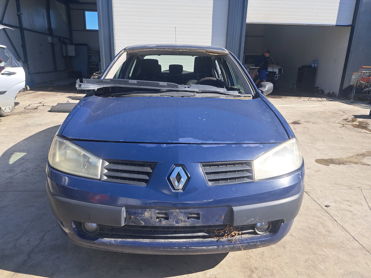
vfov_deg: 56.8
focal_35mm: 24
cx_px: 186
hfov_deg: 71.6
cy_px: 139
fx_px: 257
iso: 50
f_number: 1.8
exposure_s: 1/755
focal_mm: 5.23
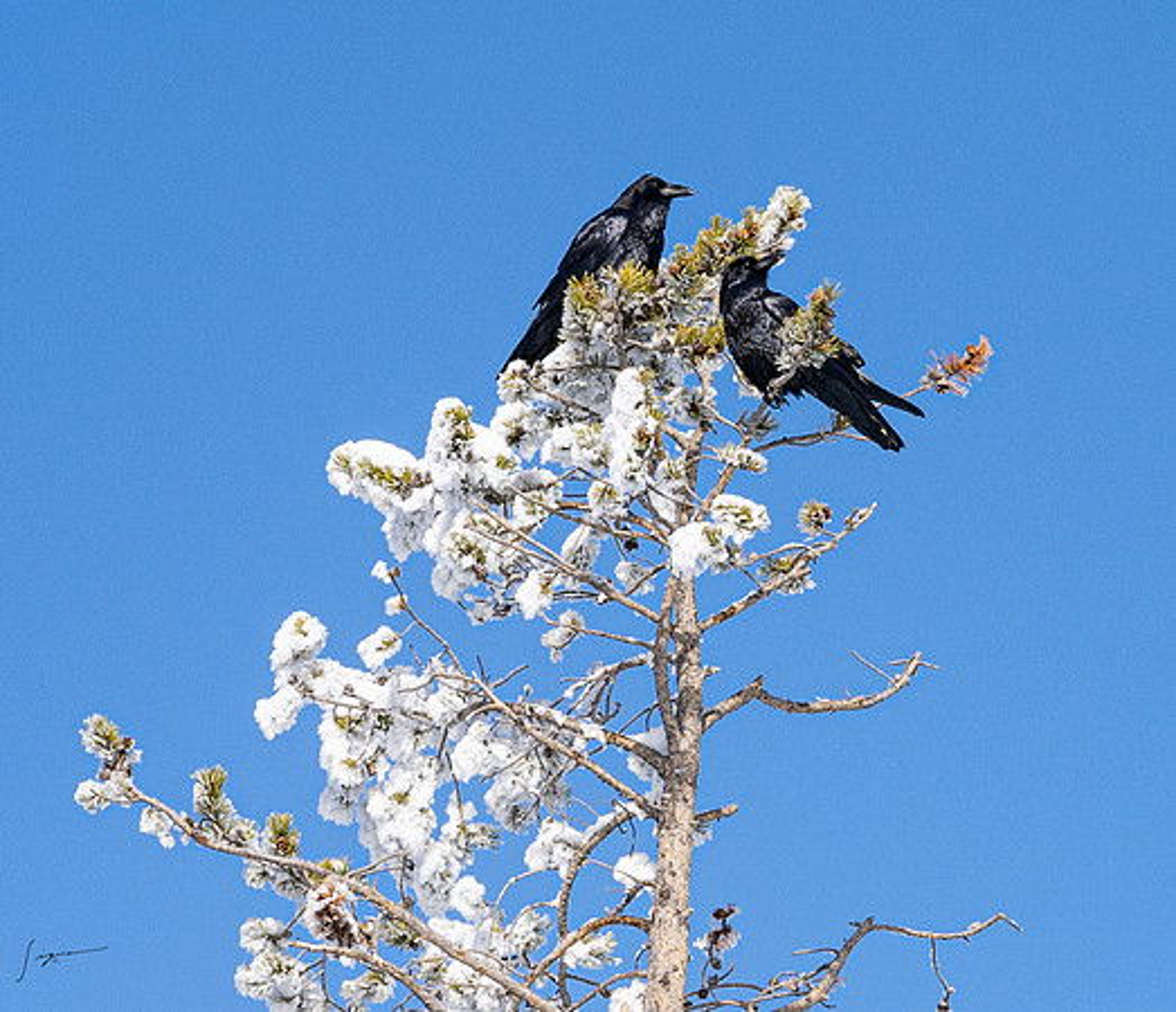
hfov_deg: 6.6
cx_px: 1346
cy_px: 361
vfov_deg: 5.7
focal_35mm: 282
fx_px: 10121
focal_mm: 70
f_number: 11
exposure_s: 1/125
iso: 320
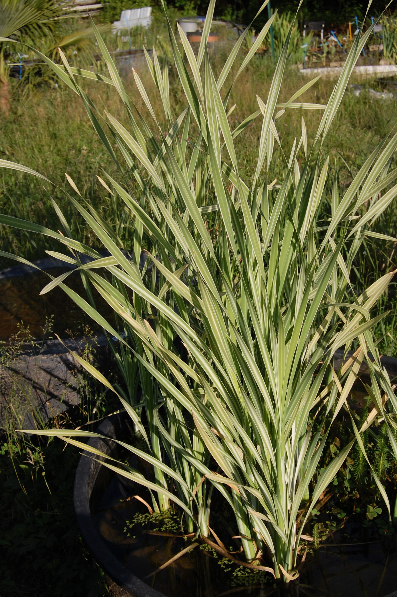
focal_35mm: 46
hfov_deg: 28.9
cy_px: 298
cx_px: 198
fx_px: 771
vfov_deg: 42.4
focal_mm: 31
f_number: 9
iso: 200
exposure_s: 1/320
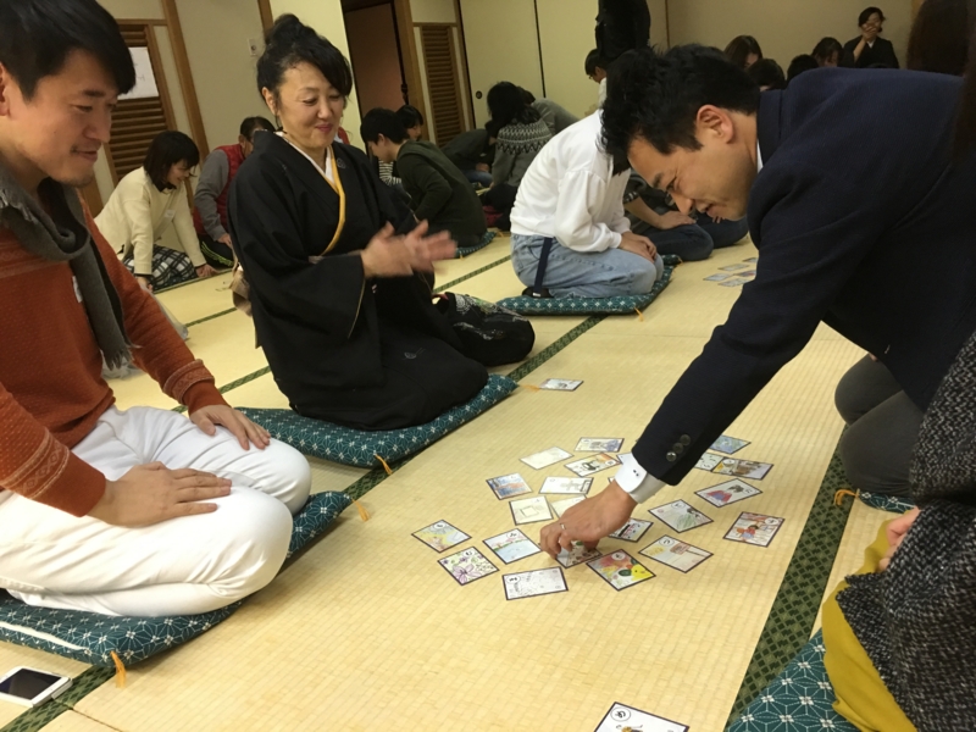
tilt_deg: -16.0
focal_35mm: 29
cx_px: 488
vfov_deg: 48.2
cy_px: 366
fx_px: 818
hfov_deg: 61.7
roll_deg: +7.5
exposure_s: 1/15
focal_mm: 4.15
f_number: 2.2
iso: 80
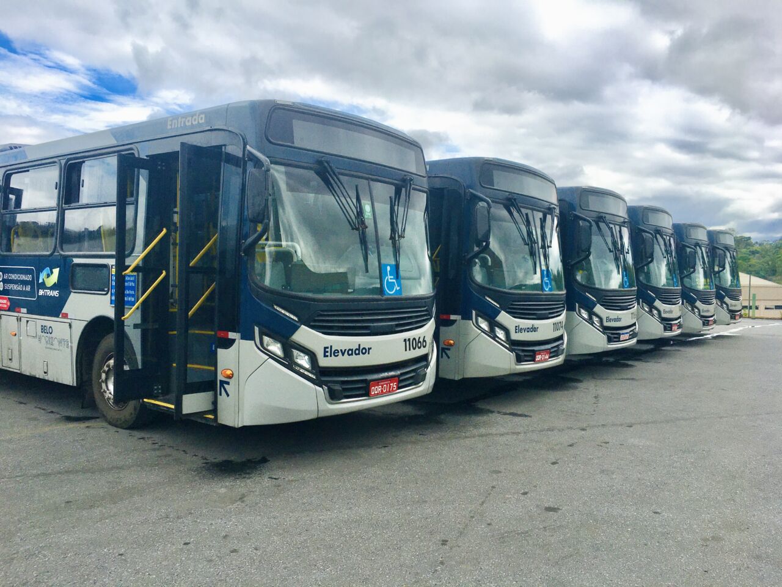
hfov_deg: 61.7
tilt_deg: -2.7
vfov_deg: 48.2
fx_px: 655
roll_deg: -0.6
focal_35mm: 29
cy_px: 294
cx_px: 391
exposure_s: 1/1672
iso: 25
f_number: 2.2
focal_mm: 4.15
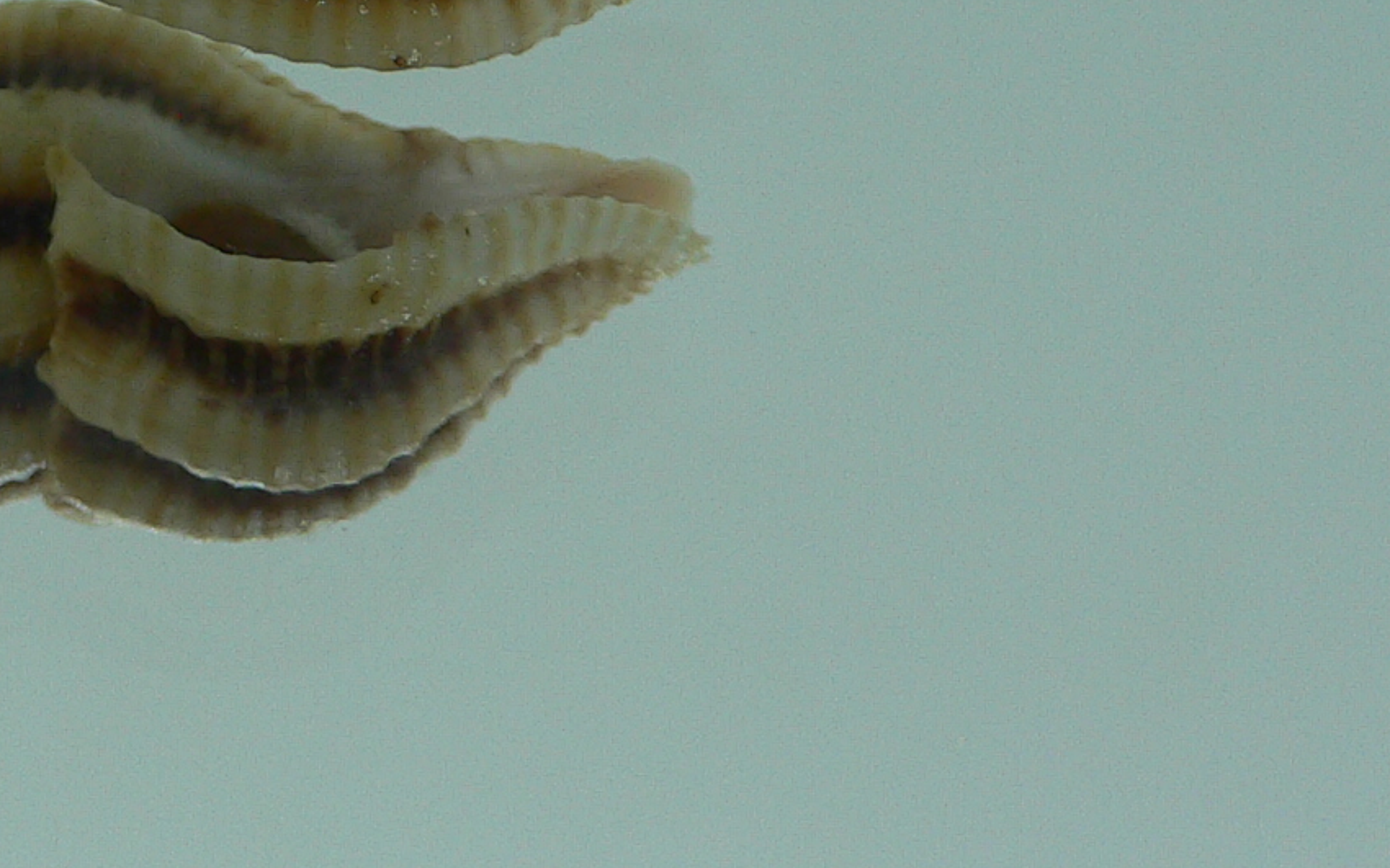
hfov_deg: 22.6
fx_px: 3333
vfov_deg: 14.4
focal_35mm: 88
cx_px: -5
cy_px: -128
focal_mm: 4.6
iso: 80
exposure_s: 1/60
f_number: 2.8
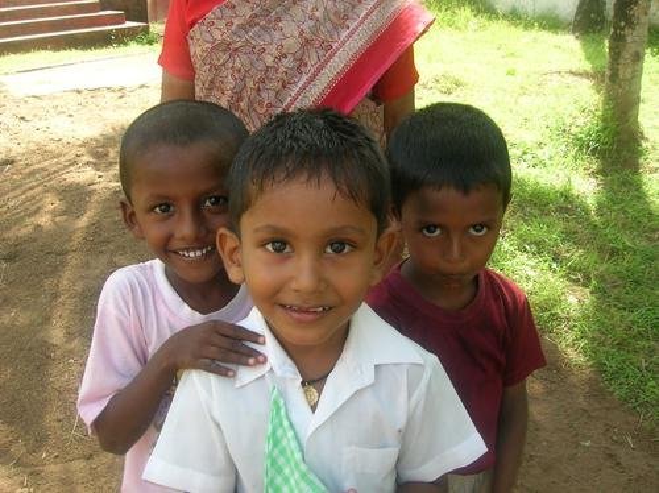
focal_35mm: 34
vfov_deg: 41.7
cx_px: 330
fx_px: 647
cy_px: 246
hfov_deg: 54.0
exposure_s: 1/51.1
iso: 50
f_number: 4.9
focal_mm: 5.7
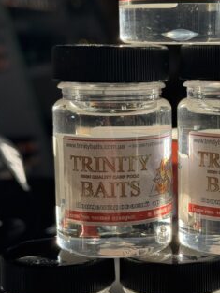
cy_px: 198
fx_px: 745
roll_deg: -0.2
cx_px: 183
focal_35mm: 88
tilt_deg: -12.3
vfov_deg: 22.1
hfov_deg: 16.6
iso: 64
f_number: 1.78
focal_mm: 6.76
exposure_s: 1/651
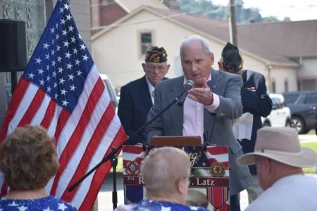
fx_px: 1215
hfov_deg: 14.9
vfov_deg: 9.9
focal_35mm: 138
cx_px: 158
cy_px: 106
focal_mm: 92
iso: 250
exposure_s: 1/500
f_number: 5.6
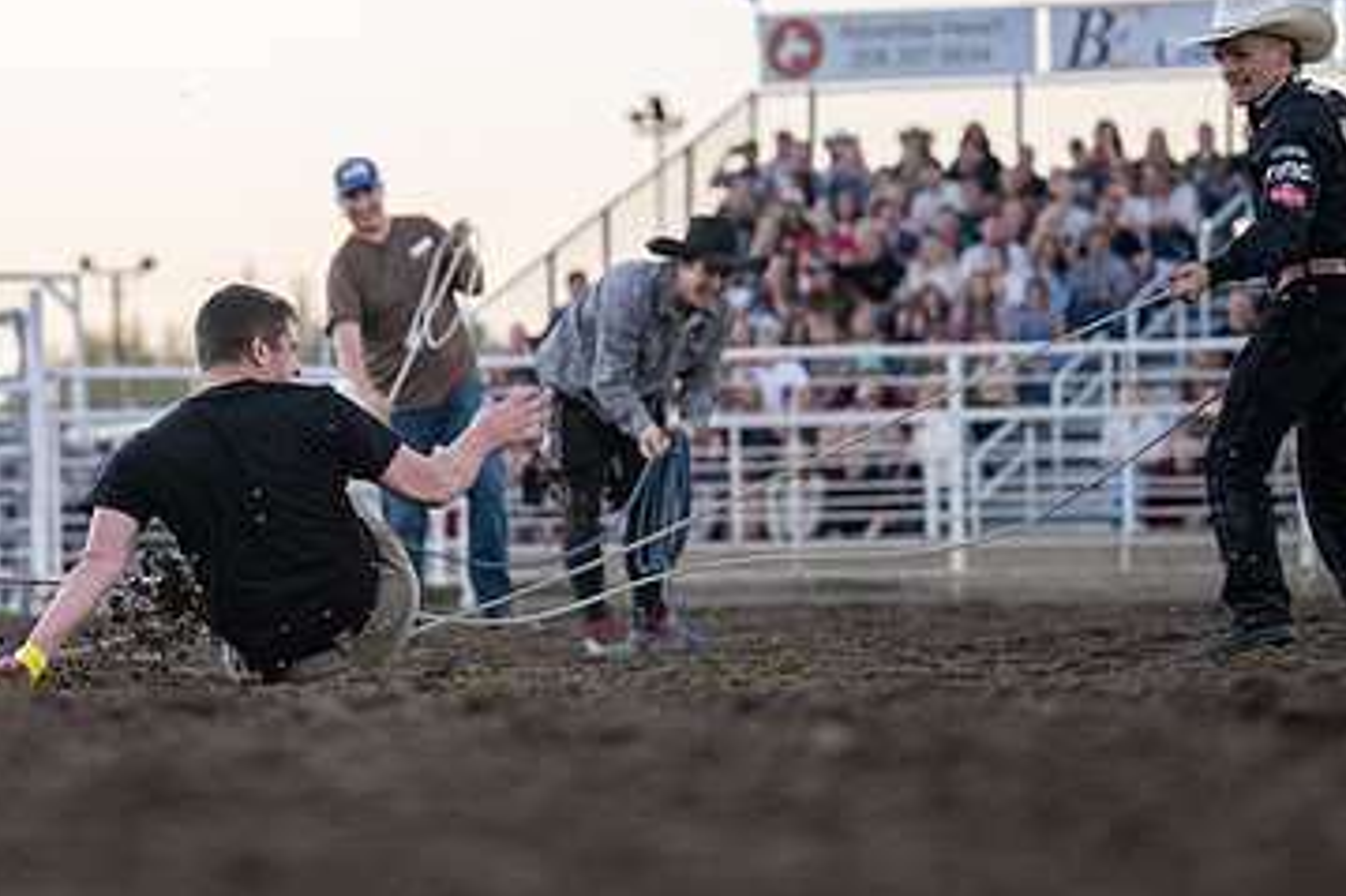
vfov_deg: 5.9
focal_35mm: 231
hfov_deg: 8.9
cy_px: 285
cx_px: 248
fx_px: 8632
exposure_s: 1/1000
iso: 1600
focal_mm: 98
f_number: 2.8
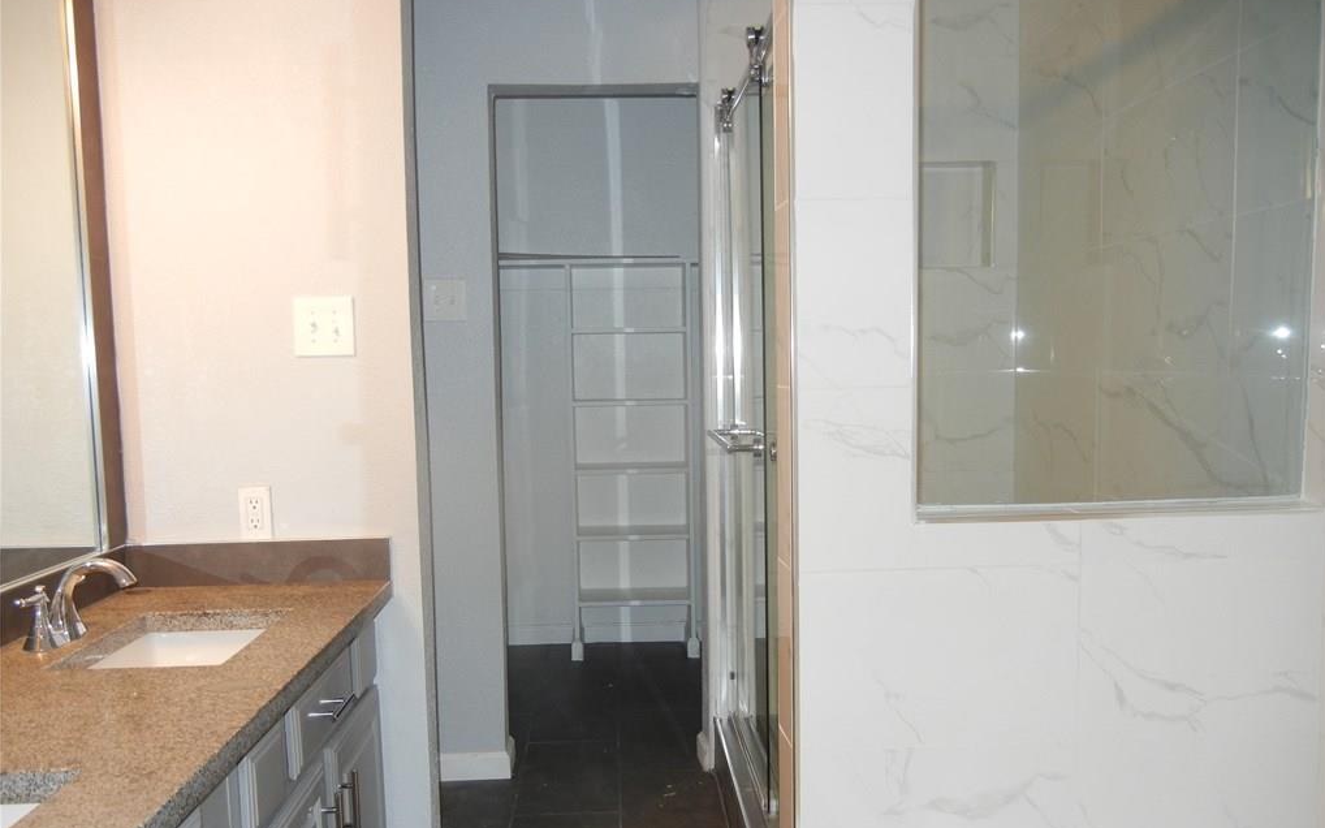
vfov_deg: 39.4
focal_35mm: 32
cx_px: 665
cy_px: 461
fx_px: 1155
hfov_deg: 59.7
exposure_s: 1/30
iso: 200
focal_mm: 5.4
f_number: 3.5
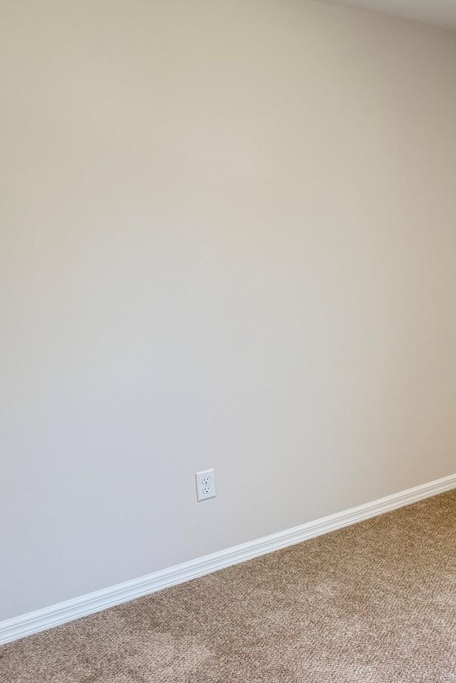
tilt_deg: -6.6
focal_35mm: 39
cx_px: 529
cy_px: 307
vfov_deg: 49.5
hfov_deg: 29.9
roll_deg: +0.5
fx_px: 741
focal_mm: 6.76
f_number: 1.78
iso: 250
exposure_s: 1/120
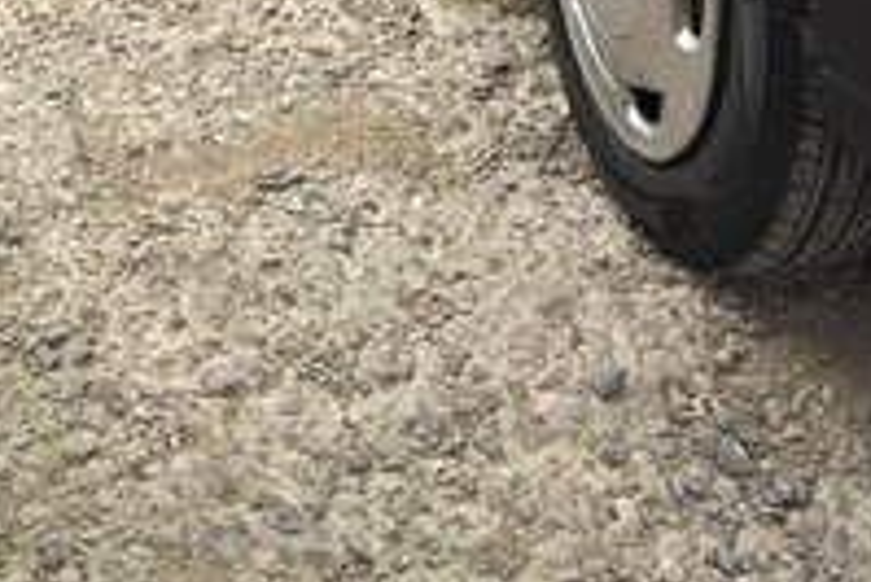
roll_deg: -4.6
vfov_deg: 15.5
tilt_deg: -18.4
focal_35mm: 75
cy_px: -486
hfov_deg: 27.0
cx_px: 481
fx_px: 1816
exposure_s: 1/284
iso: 32
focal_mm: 4.15
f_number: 2.2
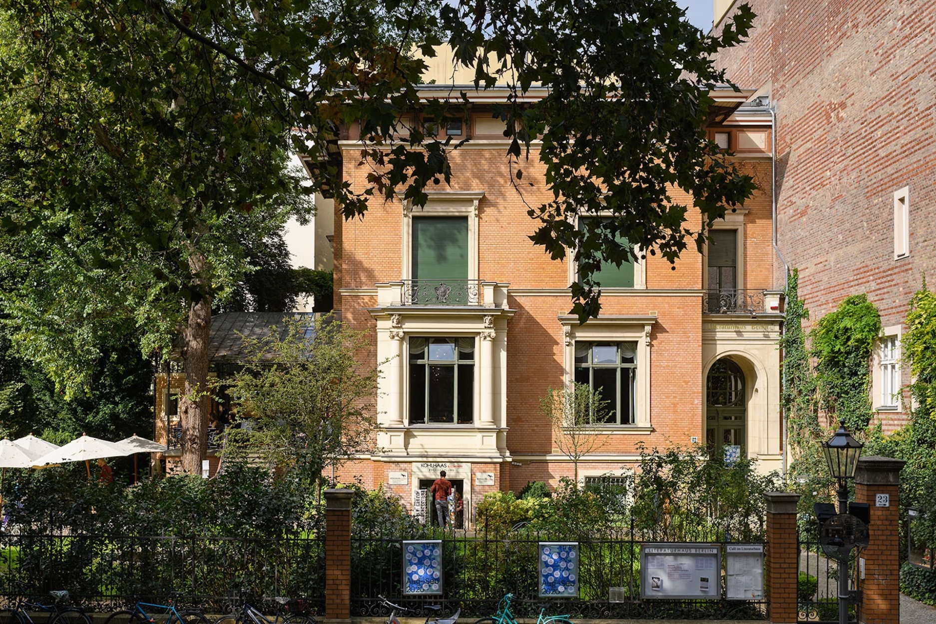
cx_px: 468
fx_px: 910
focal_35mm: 35
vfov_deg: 37.8
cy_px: 312
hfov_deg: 54.4
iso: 200
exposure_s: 1/500
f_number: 8
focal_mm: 35
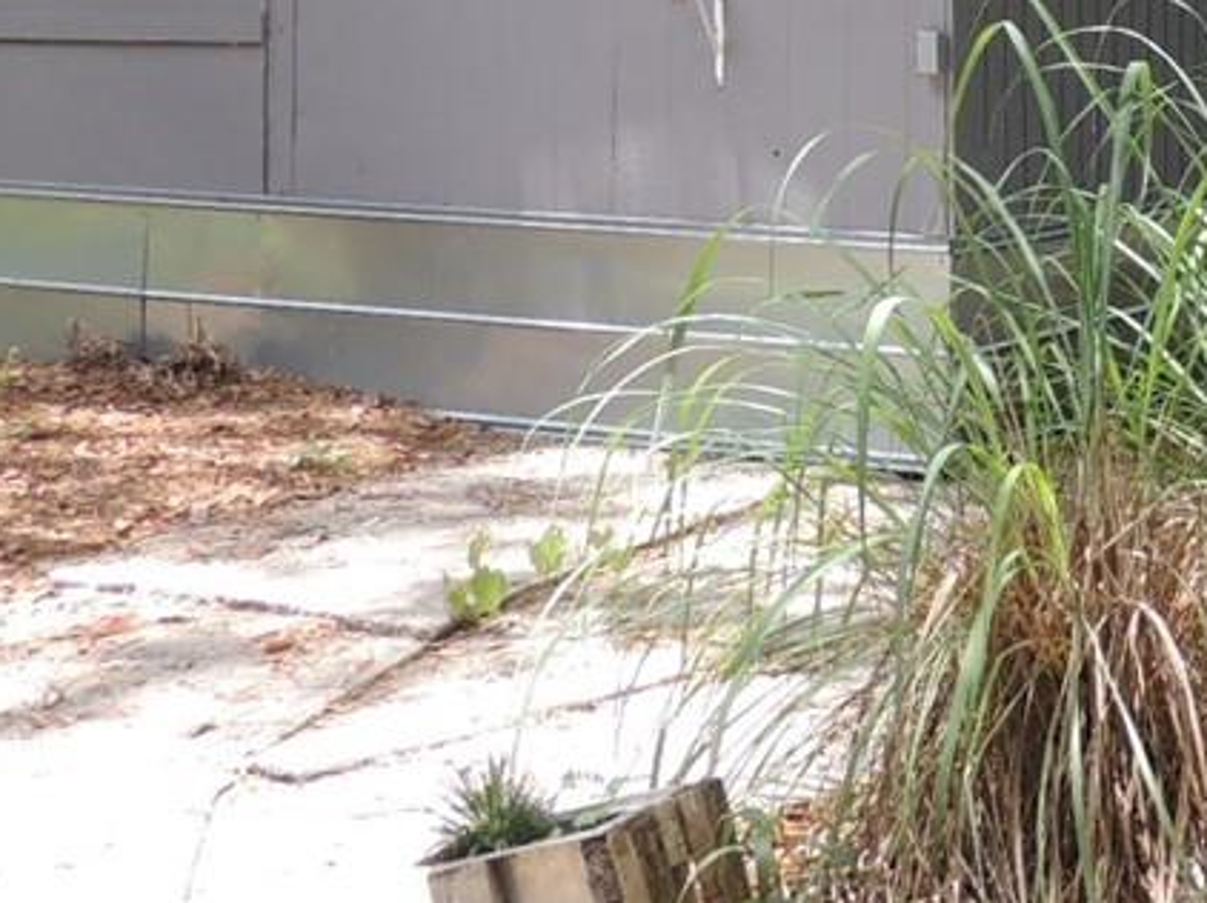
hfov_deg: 20.2
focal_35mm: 91
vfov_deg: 15.7
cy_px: -163
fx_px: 3171
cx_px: 1450
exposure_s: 1/200
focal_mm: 4.3
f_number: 3
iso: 100
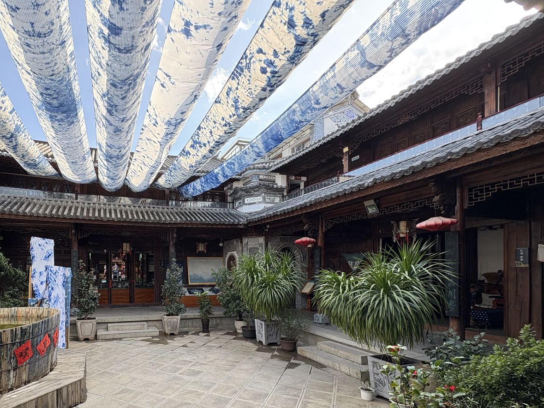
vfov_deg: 67.0
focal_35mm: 19
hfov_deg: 82.1
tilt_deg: +0.8
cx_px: 187
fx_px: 299
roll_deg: +0.3
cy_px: 268
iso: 64
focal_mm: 2.22
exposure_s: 1/137
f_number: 2.2
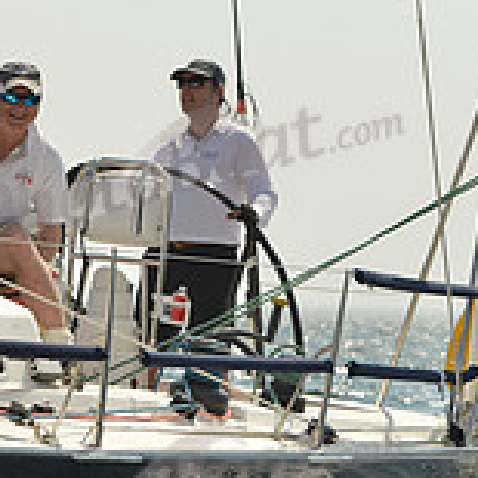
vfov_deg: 5.6
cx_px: -188
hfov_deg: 5.6
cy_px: 372
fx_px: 4859
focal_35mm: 311
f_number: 6.3
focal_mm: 98
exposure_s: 1/1250
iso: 200
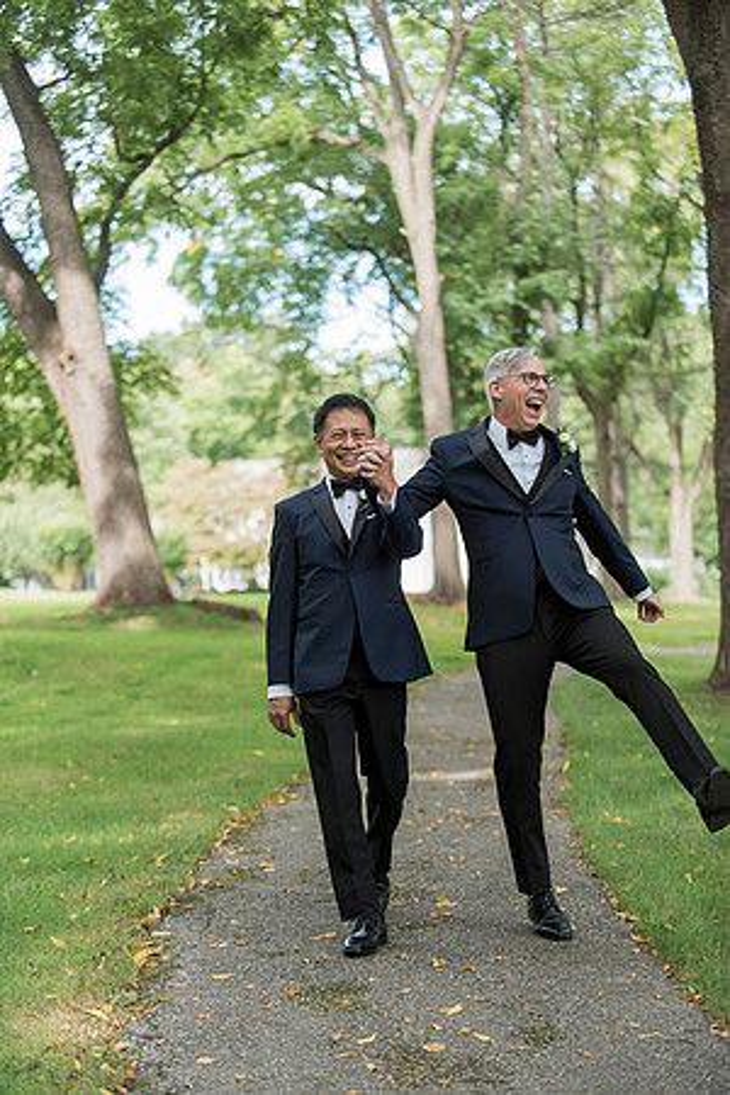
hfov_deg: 17.1
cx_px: 365
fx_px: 2433
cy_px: 548
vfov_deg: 25.4
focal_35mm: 80
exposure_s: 1/640
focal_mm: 80
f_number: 2.8
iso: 400
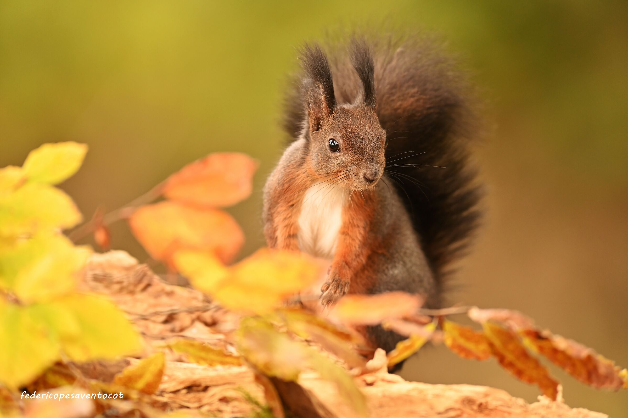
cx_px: 314
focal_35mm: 420
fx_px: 7322
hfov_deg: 4.9
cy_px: 209
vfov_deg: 3.3
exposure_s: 1/320
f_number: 5
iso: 800
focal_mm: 420
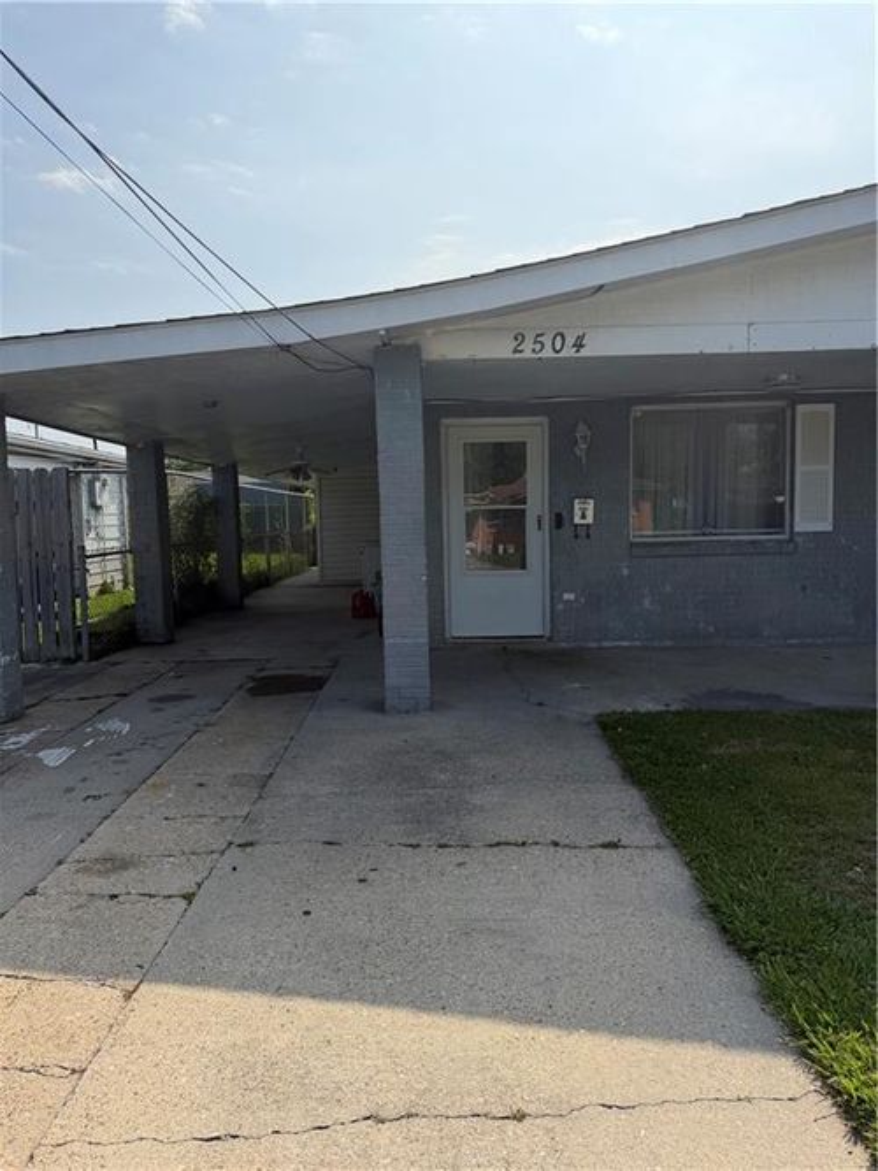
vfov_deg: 71.6
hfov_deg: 56.8
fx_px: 812
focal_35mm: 24
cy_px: 586
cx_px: 439
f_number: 1.78
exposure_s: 1/8130
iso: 100
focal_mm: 6.76
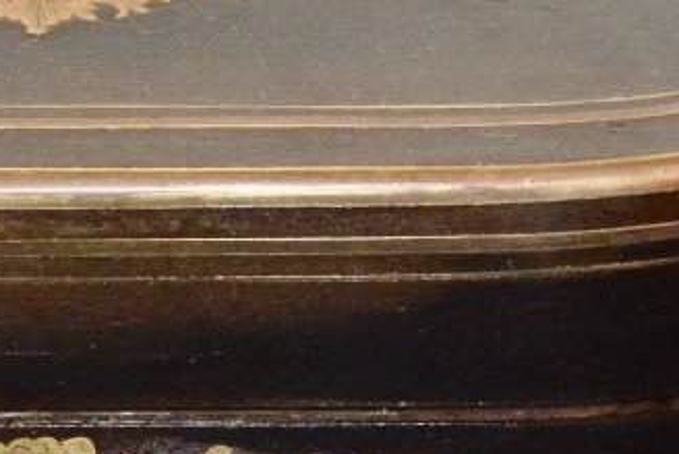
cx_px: 104
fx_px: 5676
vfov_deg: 4.6
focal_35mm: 301
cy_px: 310
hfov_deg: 6.8
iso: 3200
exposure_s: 1/60
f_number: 5.6
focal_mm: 55
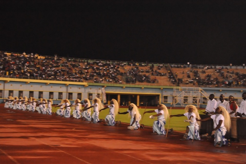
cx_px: 123
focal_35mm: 72
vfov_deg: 18.9
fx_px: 491
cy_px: 82
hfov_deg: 28.1
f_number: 7.1
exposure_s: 1/60
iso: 3200
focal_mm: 48
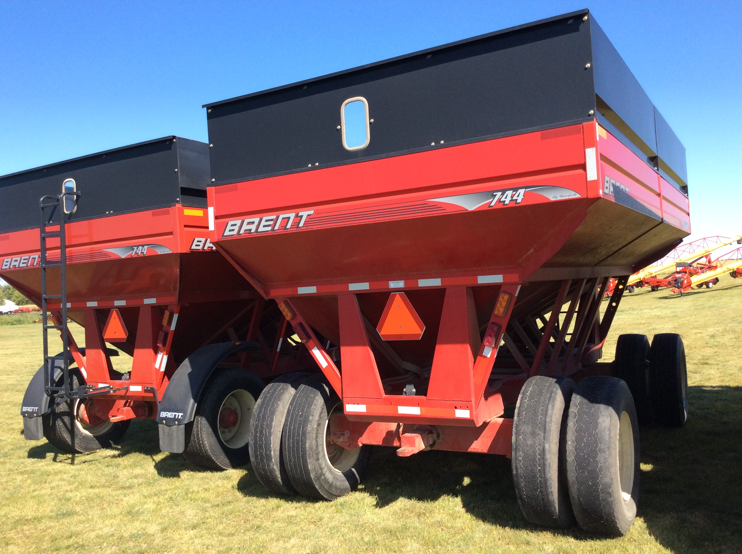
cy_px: 277
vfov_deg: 44.1
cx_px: 371
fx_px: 685
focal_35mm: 32
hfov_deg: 56.9
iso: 32
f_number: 2.4
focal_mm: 3.3
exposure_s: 1/673
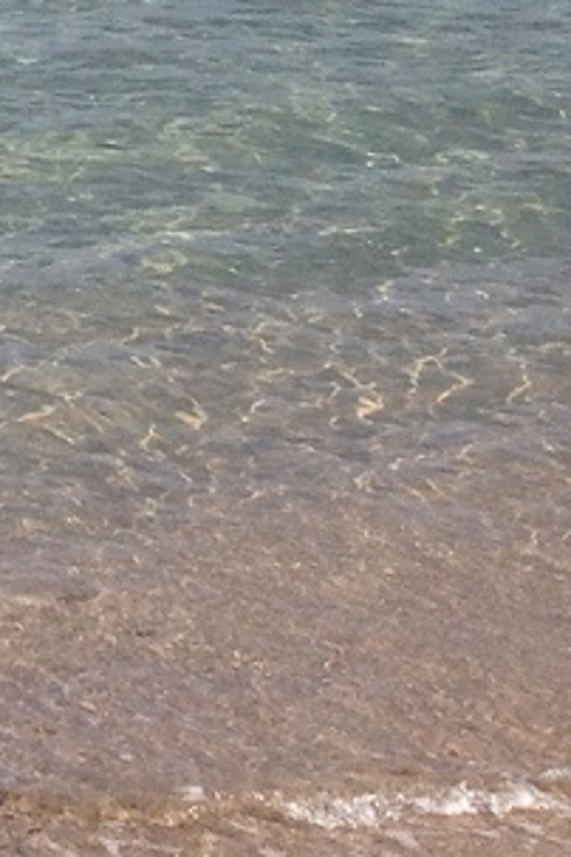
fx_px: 4568
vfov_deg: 10.2
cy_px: -605
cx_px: -1300
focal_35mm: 192
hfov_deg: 6.4
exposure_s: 1/1672
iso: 50
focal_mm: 4.28
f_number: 2.4
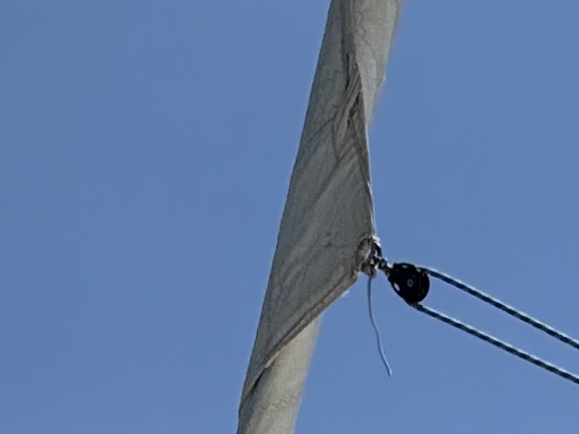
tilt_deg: -5.3
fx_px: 1739
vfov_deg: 10.4
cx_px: 422
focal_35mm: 104
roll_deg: -0.1
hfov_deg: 18.8
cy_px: 1281
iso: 50
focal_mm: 2.22
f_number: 2.2
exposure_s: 1/5155
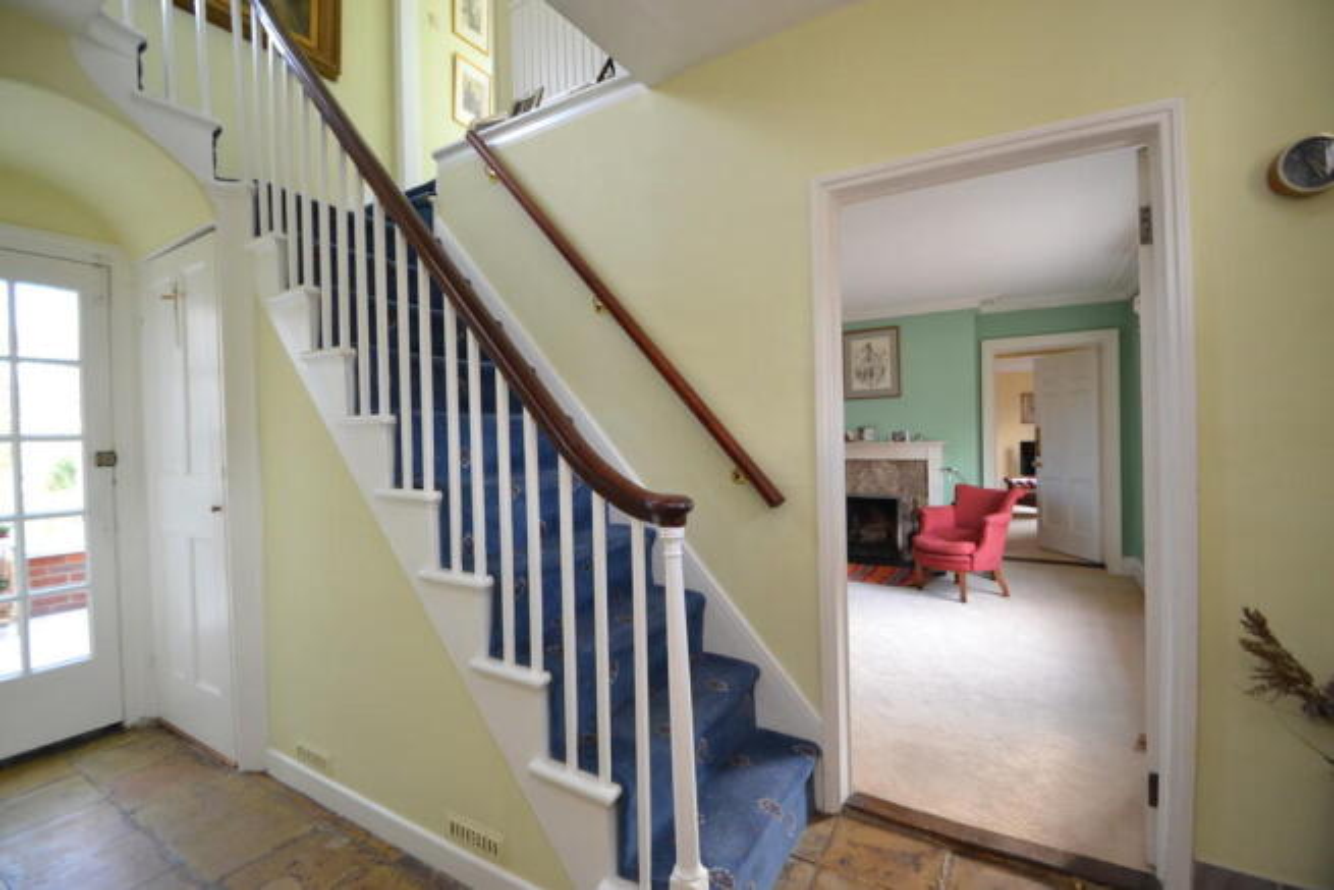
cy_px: 445
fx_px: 556
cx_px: 667
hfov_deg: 100.4
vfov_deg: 77.4
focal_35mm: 15
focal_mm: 10
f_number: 3.5
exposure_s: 1/60
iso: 1000
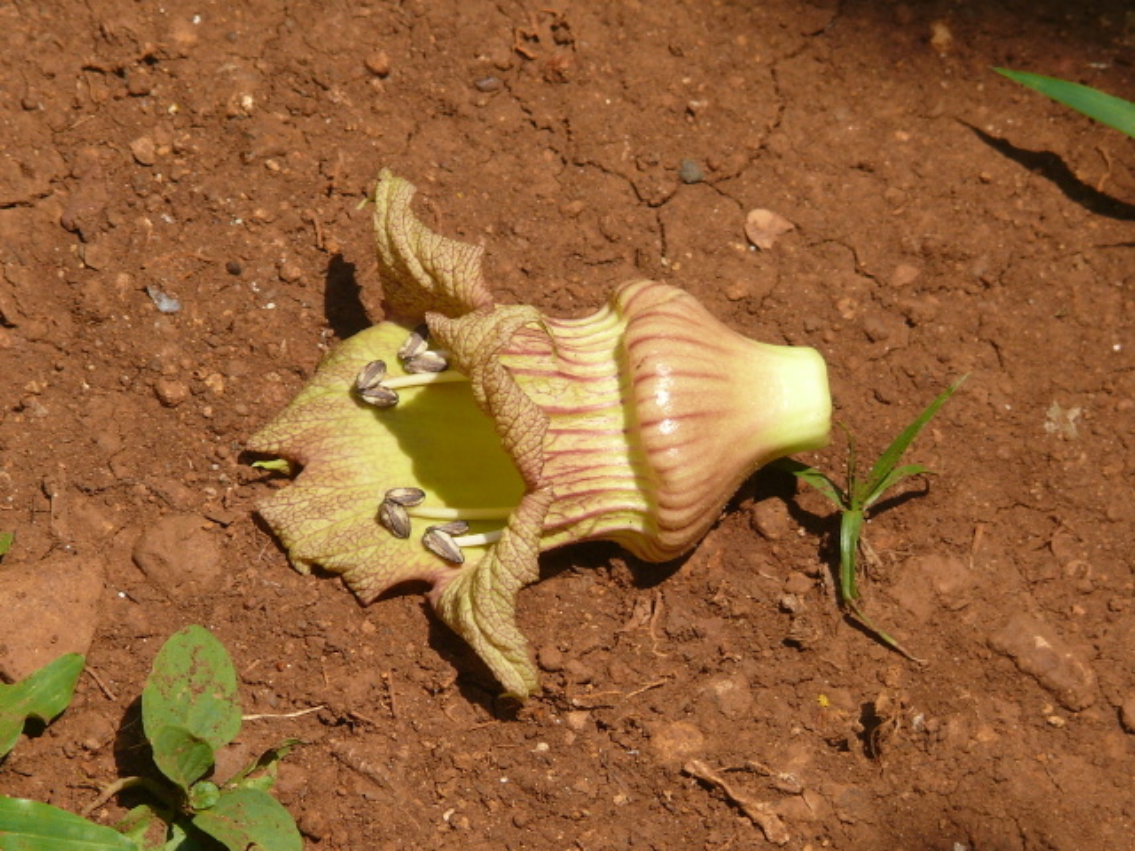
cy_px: 426
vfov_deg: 3.6
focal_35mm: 417
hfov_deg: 4.8
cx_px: 568
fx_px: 13673
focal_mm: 61.9
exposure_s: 1/400
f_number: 5.6
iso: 100
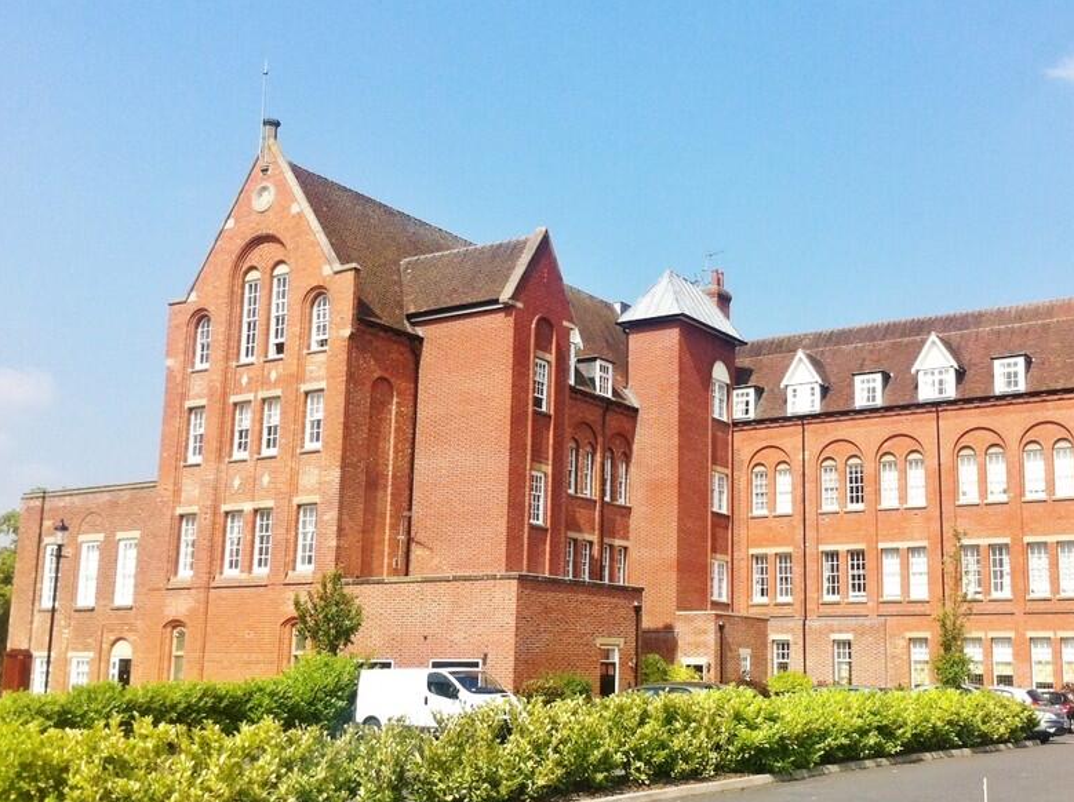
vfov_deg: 31.4
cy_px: 414
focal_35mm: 46
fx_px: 1425
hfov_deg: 41.1
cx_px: 636
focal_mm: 3.85
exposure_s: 1/1436
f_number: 2.8
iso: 80
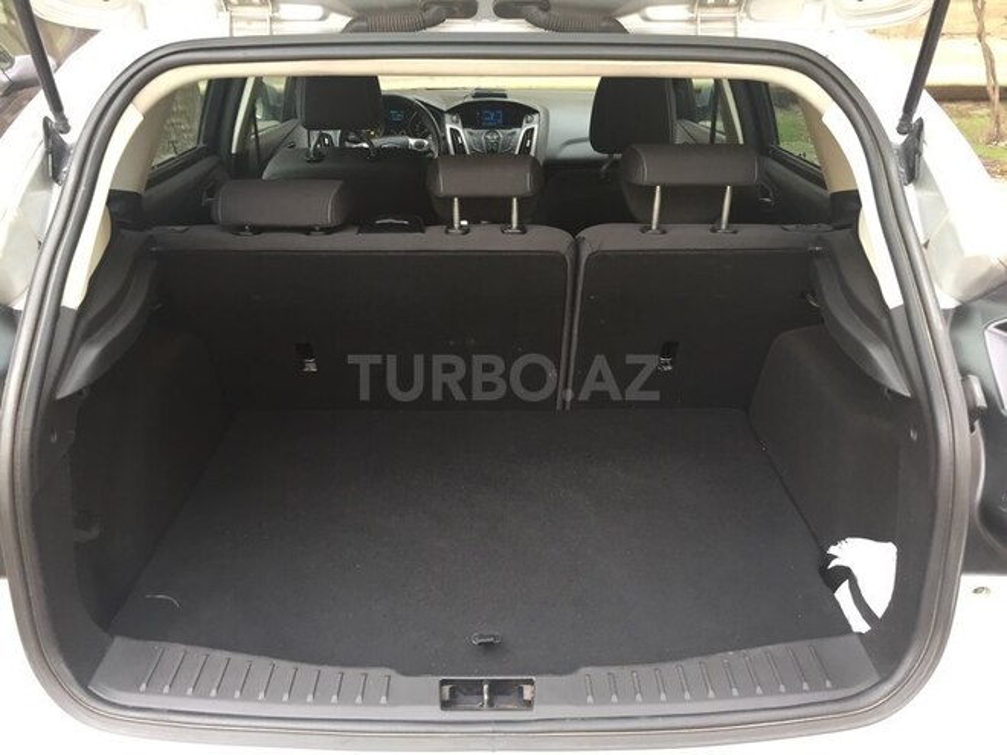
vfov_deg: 48.2
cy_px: 378
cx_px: 504
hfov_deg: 61.7
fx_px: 844
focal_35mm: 29
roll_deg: -0.1
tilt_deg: -26.9
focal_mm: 4.15
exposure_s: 1/33
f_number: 2.2
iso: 50
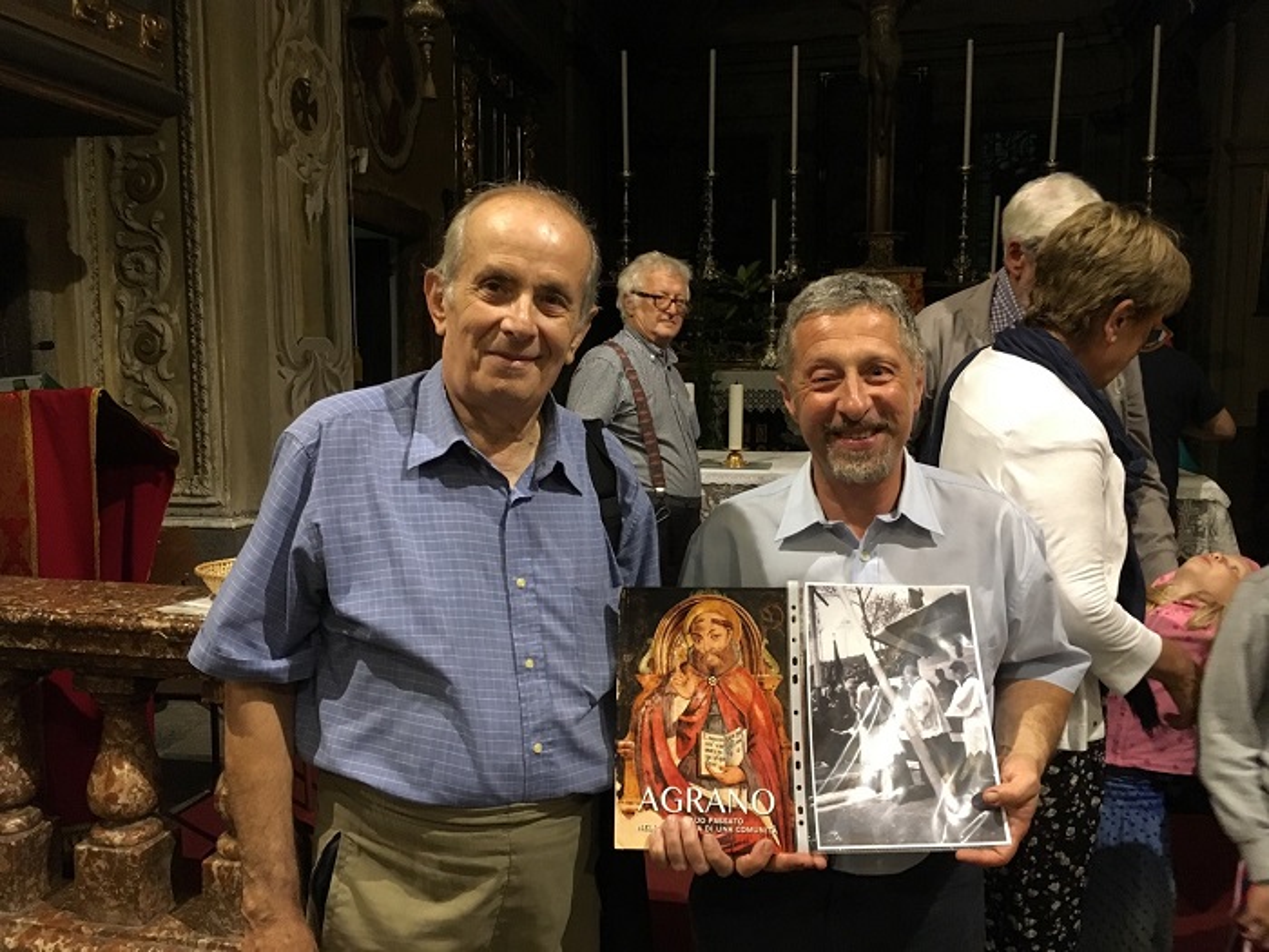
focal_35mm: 29
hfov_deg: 61.7
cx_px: 634
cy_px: 476
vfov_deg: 48.2
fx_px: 1063
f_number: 2.2
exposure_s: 1/17
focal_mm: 4.15
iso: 250
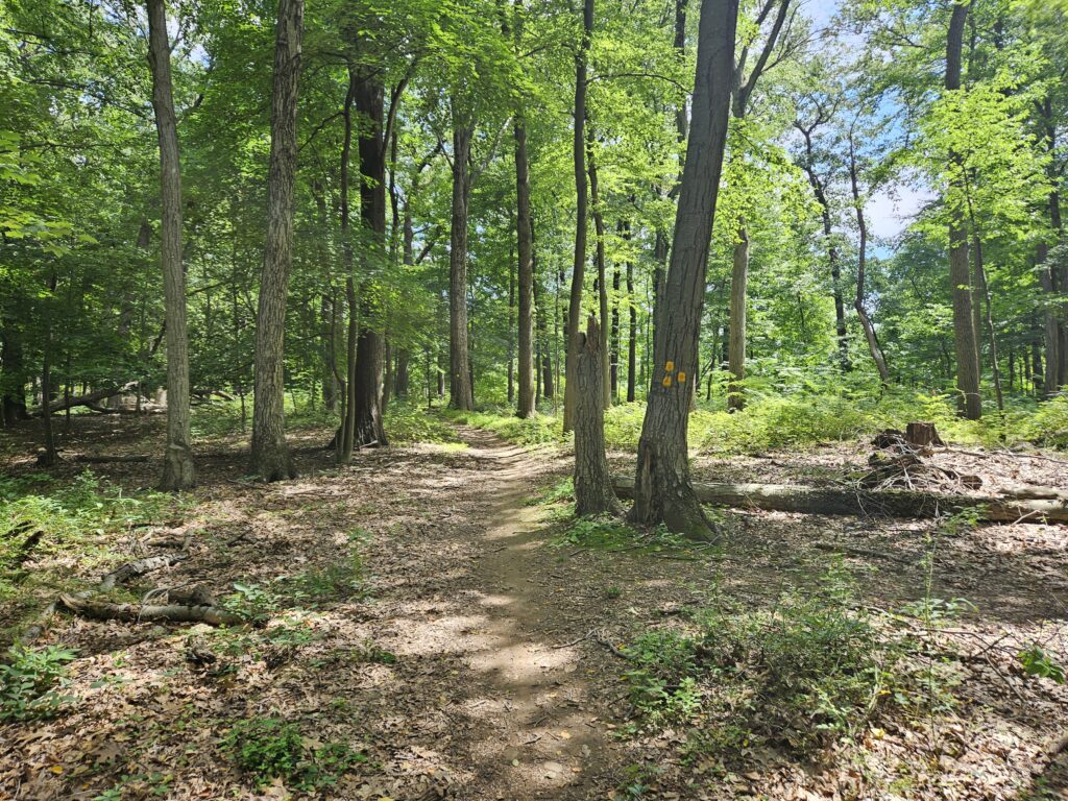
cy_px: 400
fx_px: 710
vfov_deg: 58.9
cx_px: 534
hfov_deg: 73.9
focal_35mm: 23
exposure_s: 1/229
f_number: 1.8
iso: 25
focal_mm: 5.4
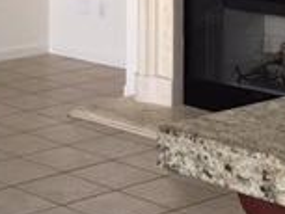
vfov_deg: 11.9
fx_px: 997
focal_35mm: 121
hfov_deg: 15.7
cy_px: -60
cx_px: -52
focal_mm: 4.15
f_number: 2.2
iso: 40
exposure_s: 1/30
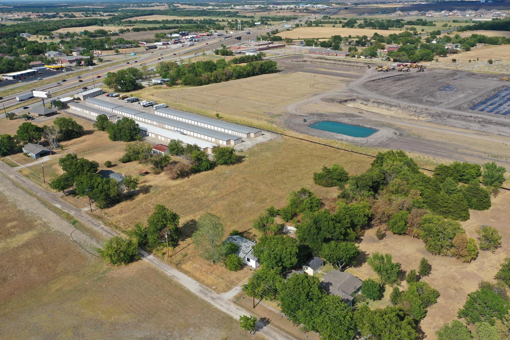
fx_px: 439
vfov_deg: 42.3
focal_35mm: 31
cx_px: 231
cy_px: 173
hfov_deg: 60.2
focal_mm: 10.26
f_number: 6.3
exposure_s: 1/500
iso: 100
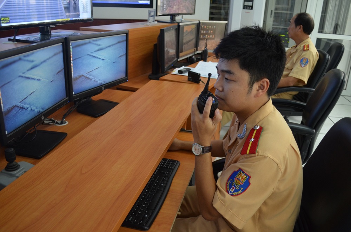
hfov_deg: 57.3
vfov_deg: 39.8
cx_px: 176
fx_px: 321
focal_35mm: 33
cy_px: 116
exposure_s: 1/40
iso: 800
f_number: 3.8
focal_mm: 22
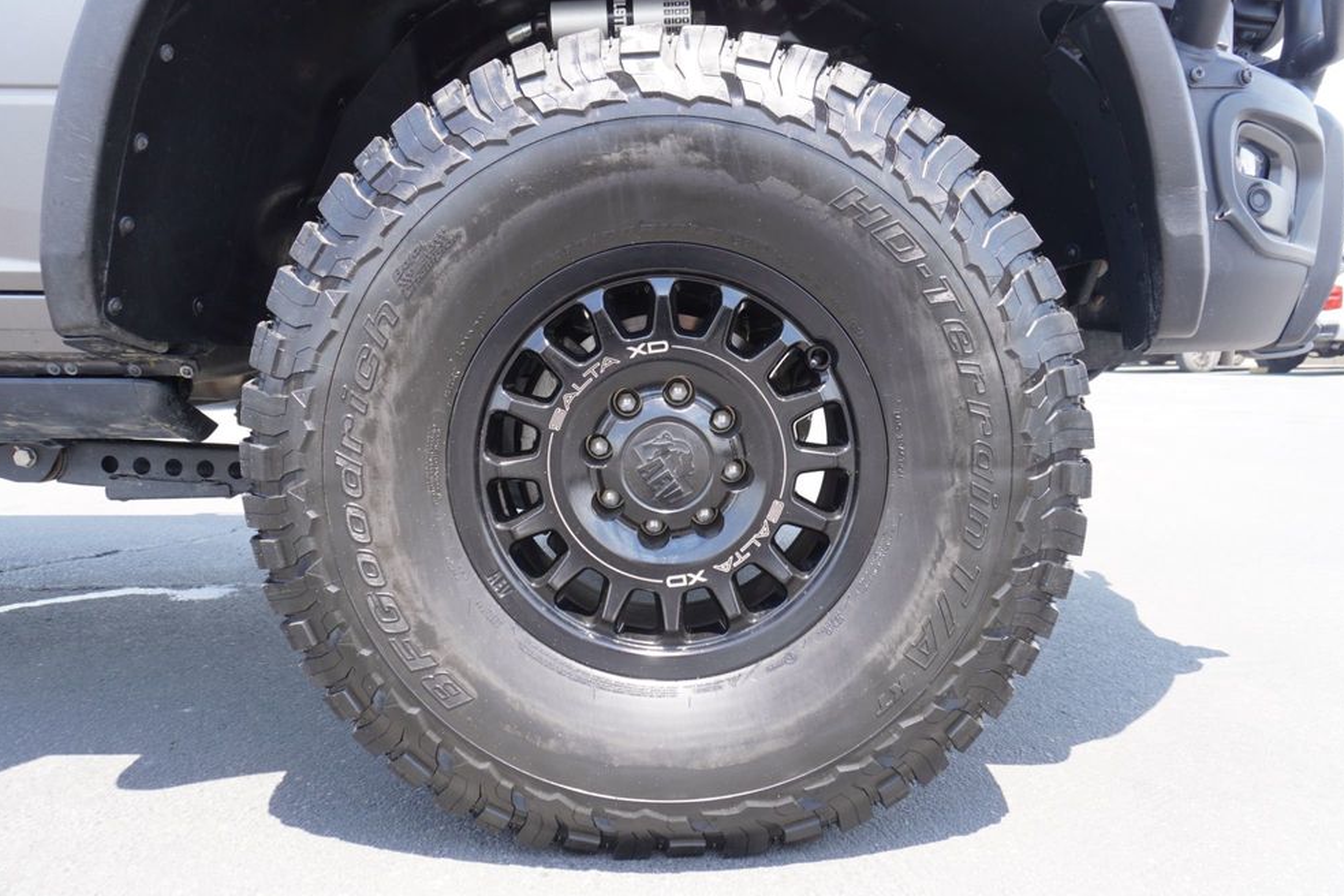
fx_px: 933
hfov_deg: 71.5
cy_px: 434
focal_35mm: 25
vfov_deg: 51.3
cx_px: 652
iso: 100
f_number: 4.5
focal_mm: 16
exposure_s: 1/80
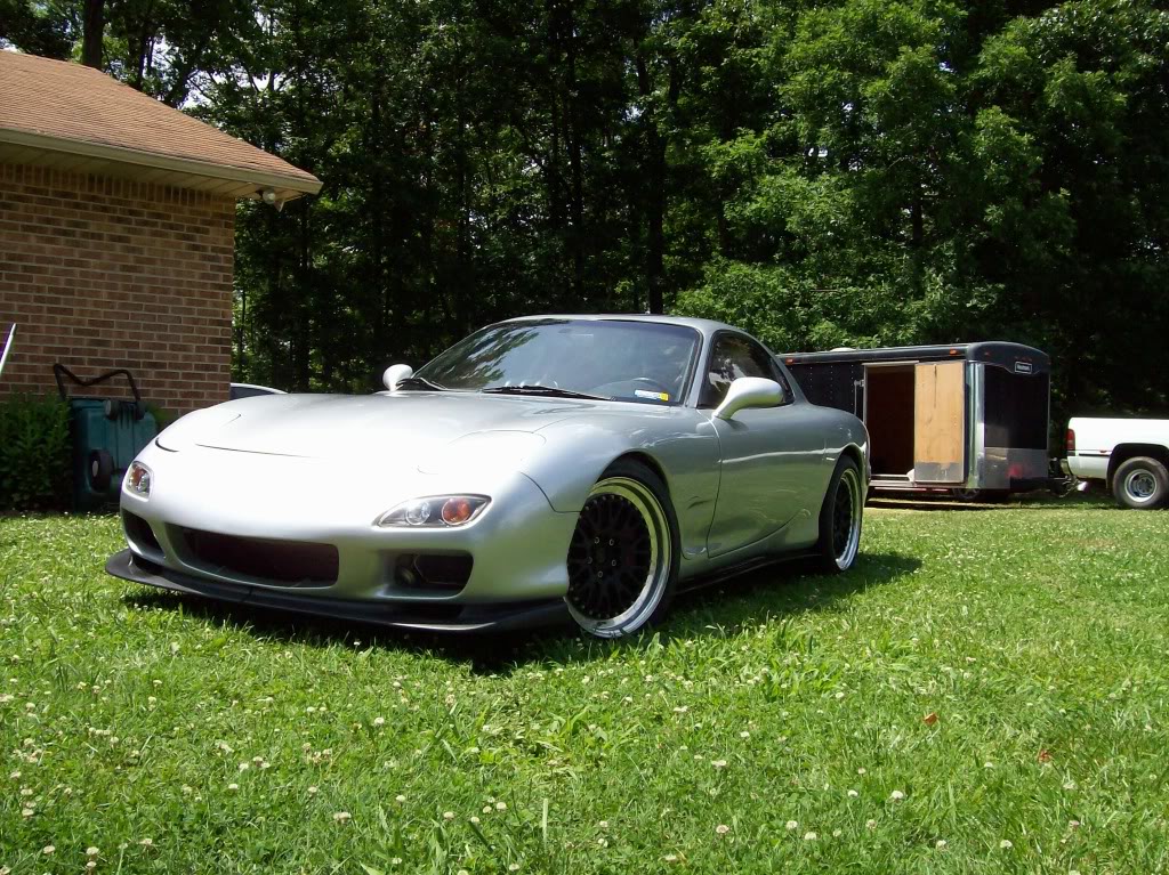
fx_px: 1215
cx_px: 584
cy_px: 438
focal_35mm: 36
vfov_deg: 39.6
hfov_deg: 51.4
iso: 80
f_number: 4.8
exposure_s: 1/488
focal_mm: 6
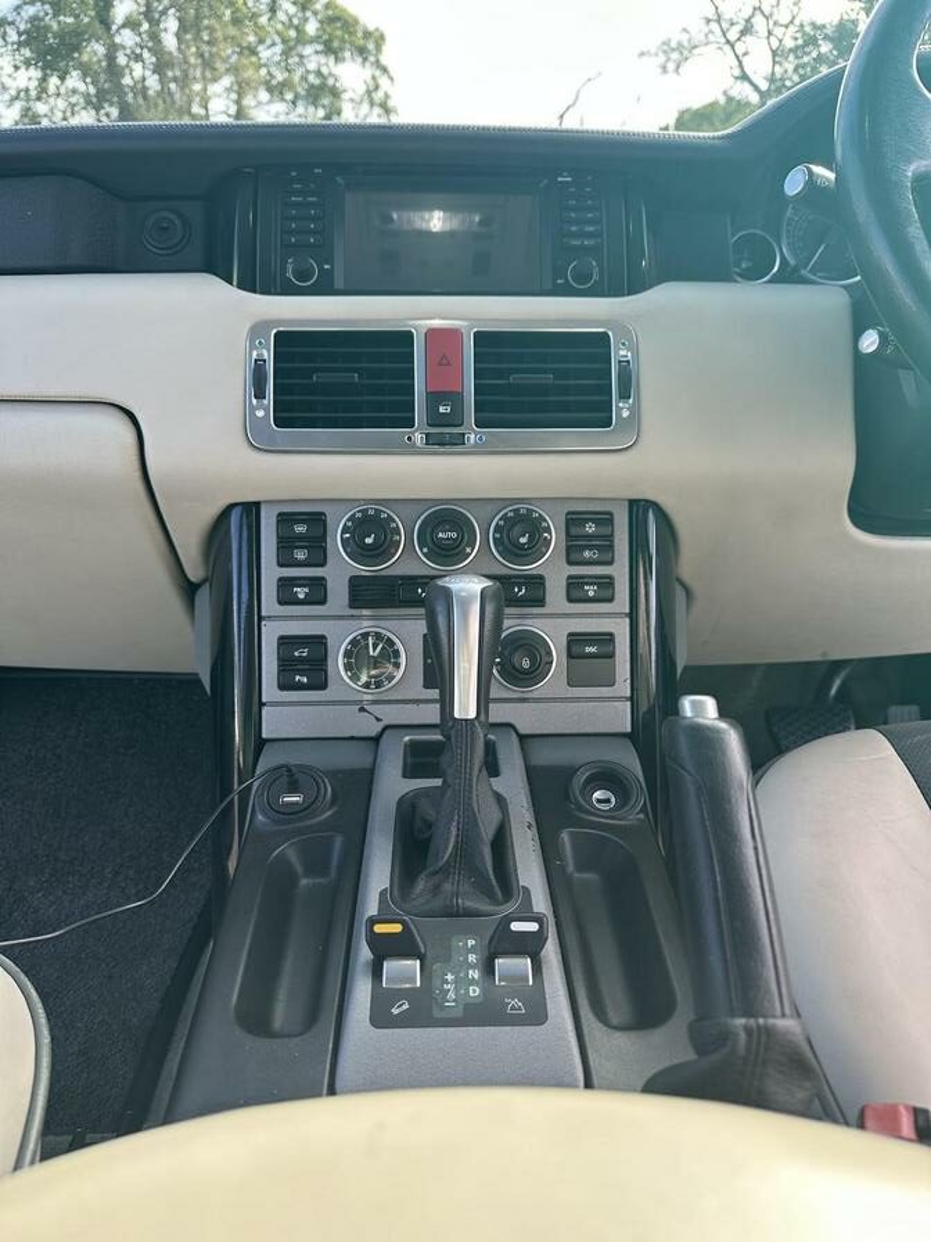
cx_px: 466
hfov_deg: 56.8
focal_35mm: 24
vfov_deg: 71.6
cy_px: 621
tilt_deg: -18.9
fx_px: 861
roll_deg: +0.8
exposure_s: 1/422
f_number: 1.78
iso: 80
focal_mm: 6.86
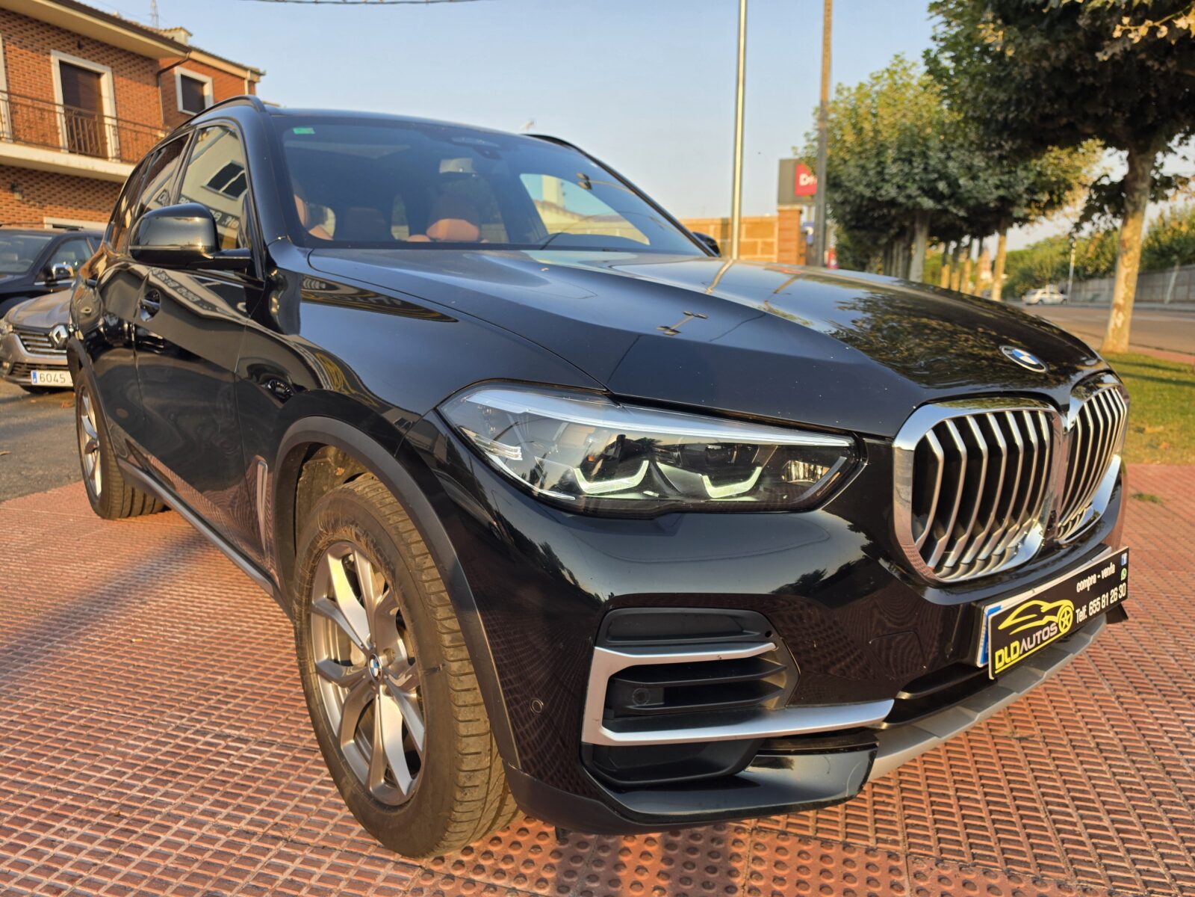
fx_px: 794
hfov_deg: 73.9
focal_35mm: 23
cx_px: 598
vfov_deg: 58.9
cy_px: 448
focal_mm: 6.5
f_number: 1.4
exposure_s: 1/1606
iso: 64
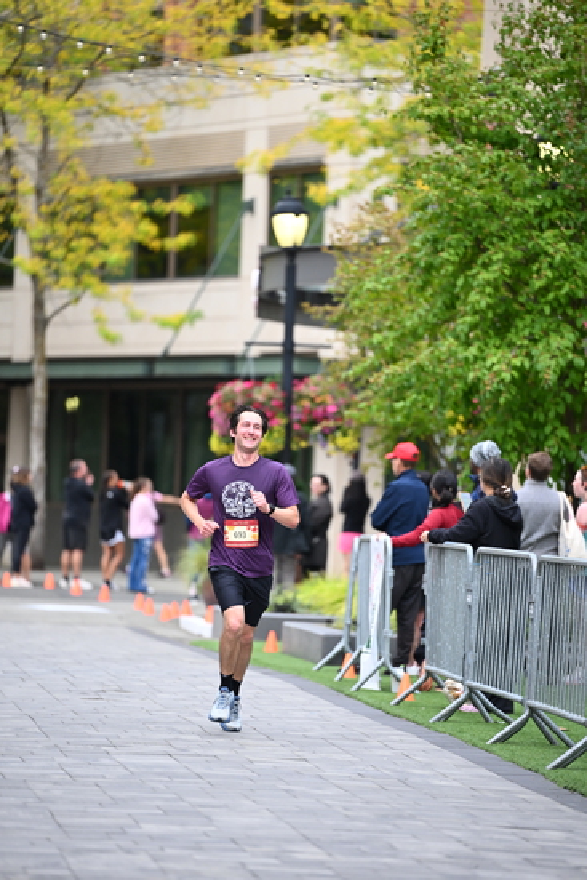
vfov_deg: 10.3
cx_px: 294
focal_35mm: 200
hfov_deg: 6.9
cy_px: 440
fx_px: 4888
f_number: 2.8
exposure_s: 1/2000
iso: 1000
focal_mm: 200
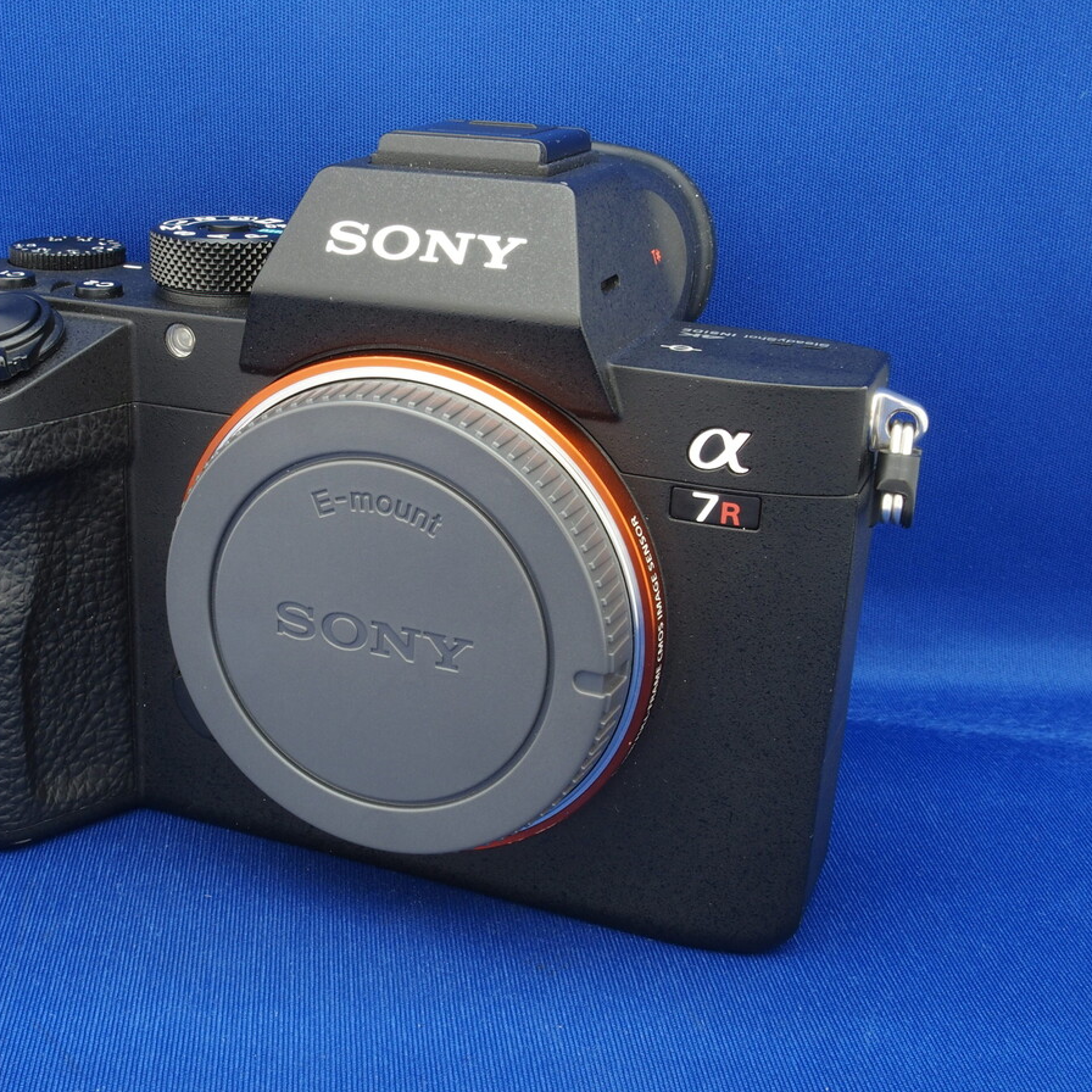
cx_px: 367
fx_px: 1606
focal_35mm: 45
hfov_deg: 37.2
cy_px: 546
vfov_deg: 37.6
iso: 100
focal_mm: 8.1
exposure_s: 2
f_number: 8
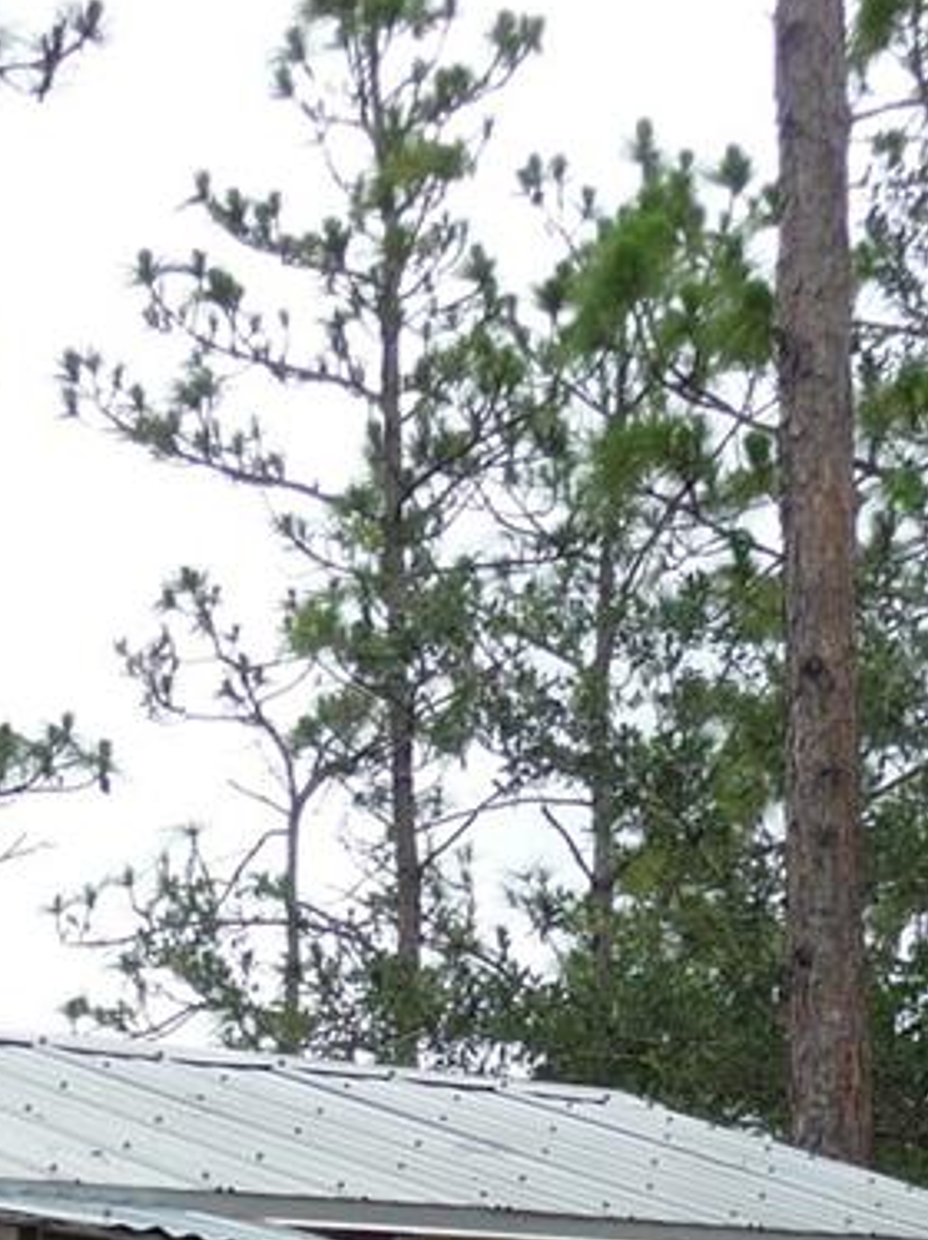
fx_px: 4938
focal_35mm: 138
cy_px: 1916
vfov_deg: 13.4
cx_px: -20
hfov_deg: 10.6
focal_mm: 7.1
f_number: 4
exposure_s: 1/320
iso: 100
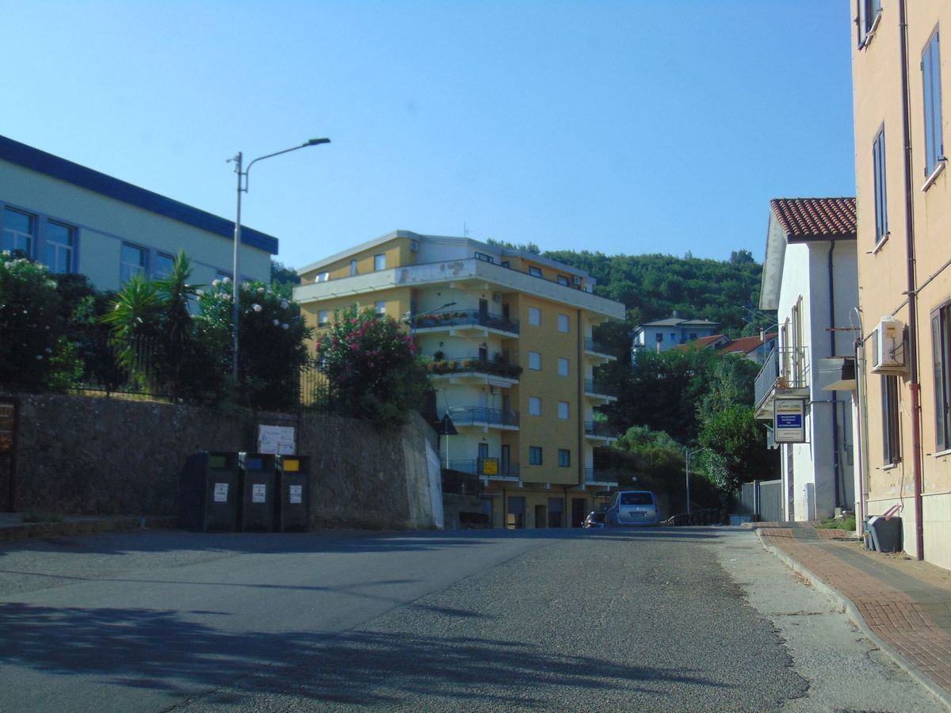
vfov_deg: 29.1
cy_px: 356
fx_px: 1374
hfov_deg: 38.2
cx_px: 476
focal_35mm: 50
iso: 80
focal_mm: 9
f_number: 3.5
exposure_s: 1/800
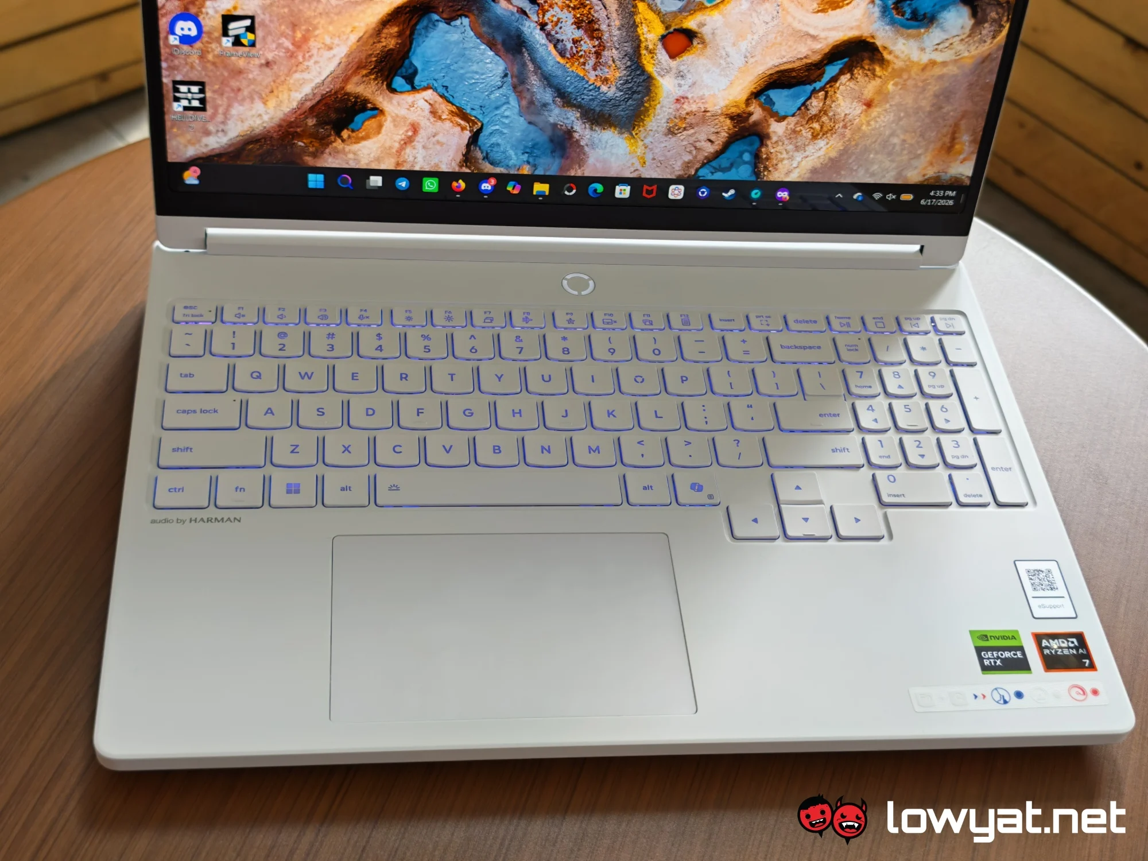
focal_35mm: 46
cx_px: 574
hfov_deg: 41.2
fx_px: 1526
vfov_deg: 31.5
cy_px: 430
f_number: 2.8
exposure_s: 1/100
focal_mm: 5.4
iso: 64
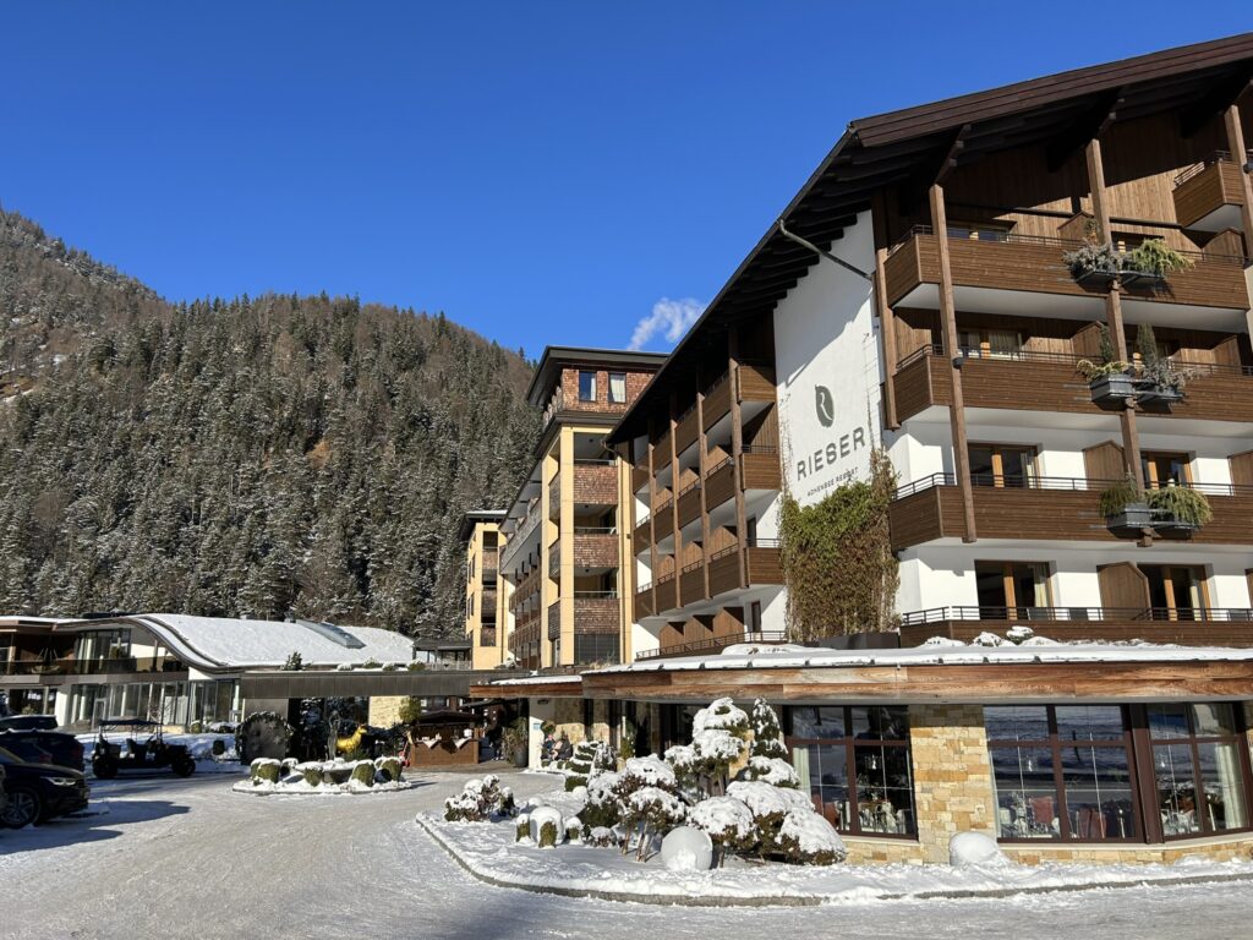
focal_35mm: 26
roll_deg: +0.8
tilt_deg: +12.3
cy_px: 470
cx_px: 626
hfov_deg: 67.3
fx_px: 941
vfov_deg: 53.1
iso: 50
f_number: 1.5
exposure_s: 1/4831
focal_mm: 5.7
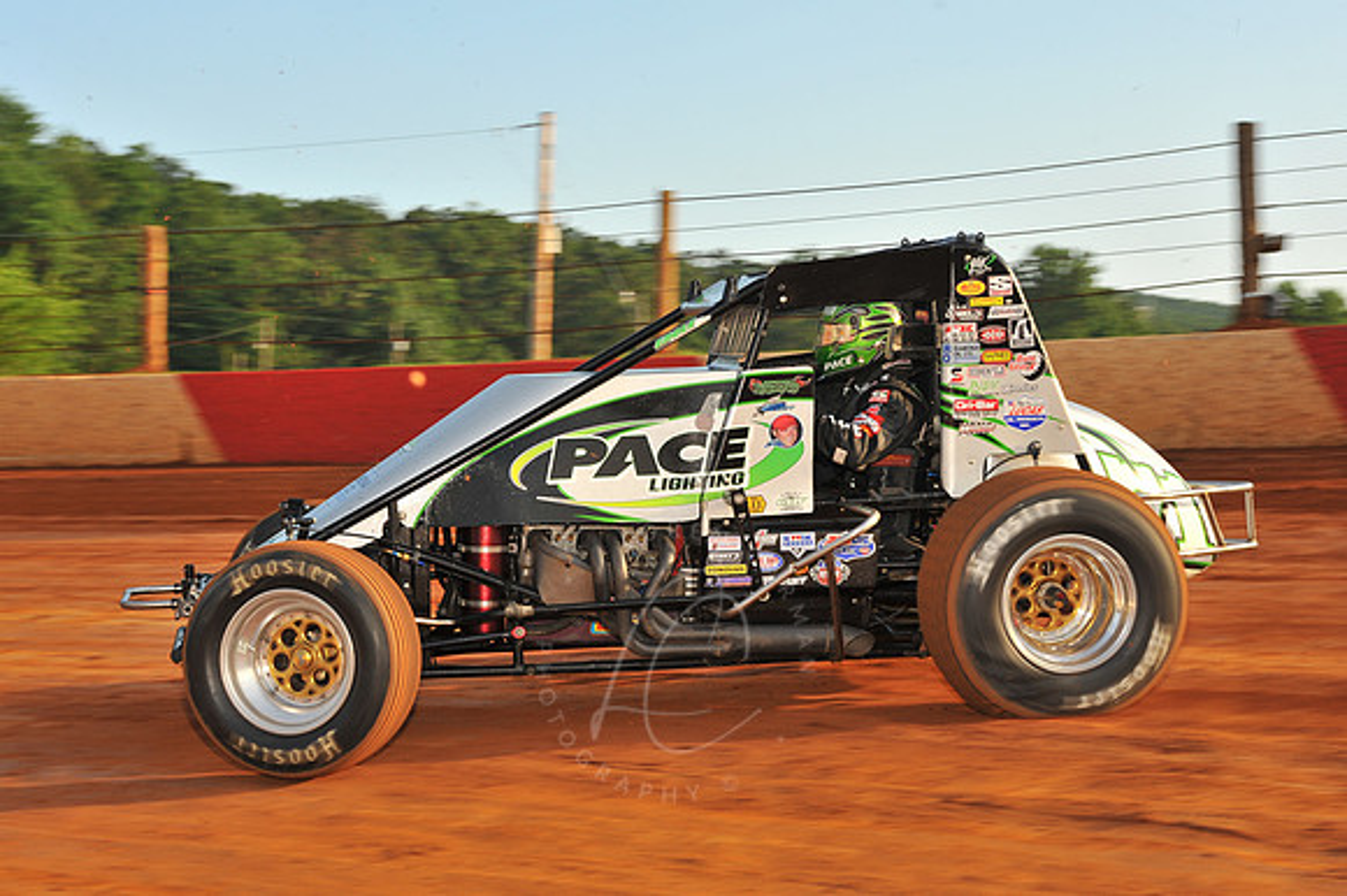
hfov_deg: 28.9
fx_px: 2618
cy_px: 448
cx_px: 674
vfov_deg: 19.4
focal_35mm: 70
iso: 500
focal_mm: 70
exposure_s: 1/320
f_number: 10
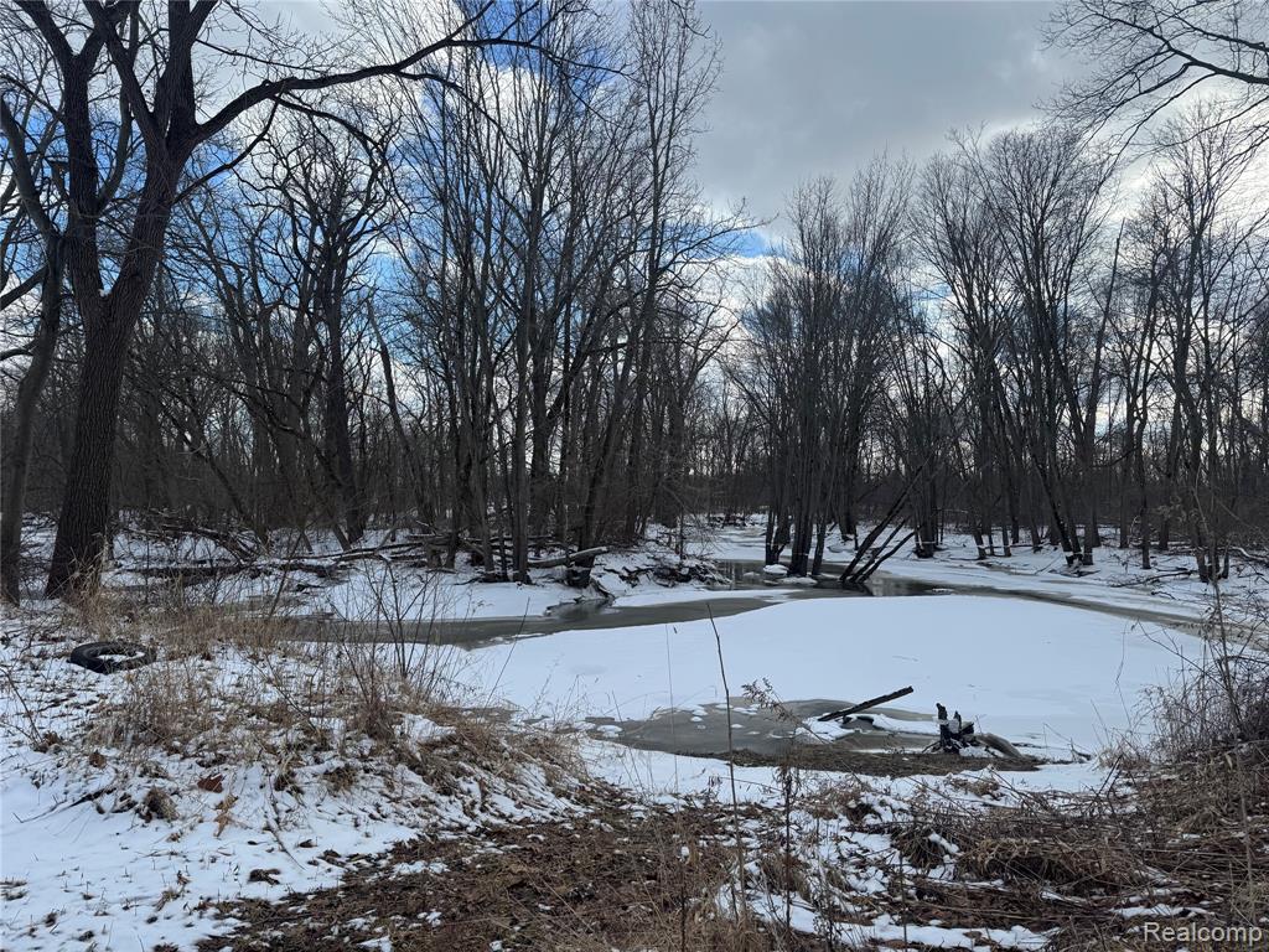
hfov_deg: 71.6
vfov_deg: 56.8
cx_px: 634
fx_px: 880
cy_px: 476
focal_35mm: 24
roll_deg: -0.4
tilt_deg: +1.0
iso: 80
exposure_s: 1/3413
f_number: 1.78
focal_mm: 6.76
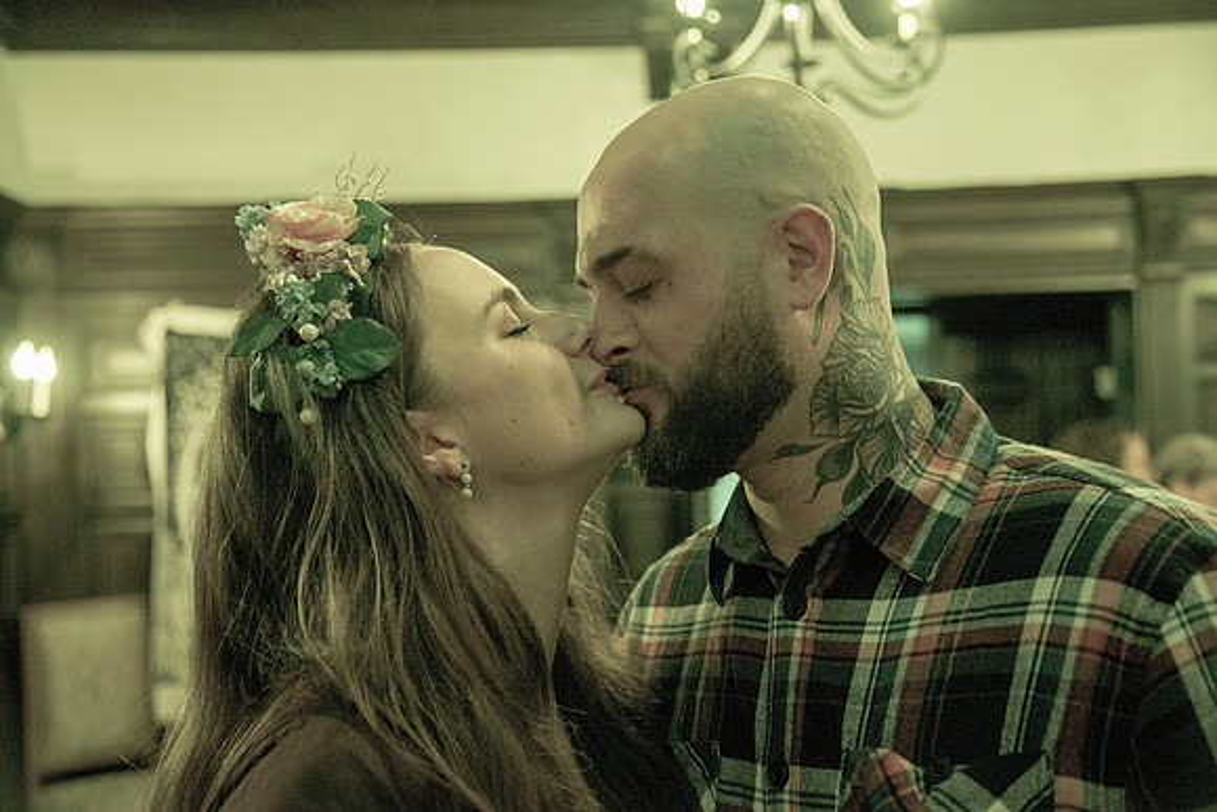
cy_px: 406
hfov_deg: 41.1
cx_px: 608
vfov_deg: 28.1
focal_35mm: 48
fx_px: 1623
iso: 3200
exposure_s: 1/200
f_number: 4
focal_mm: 48
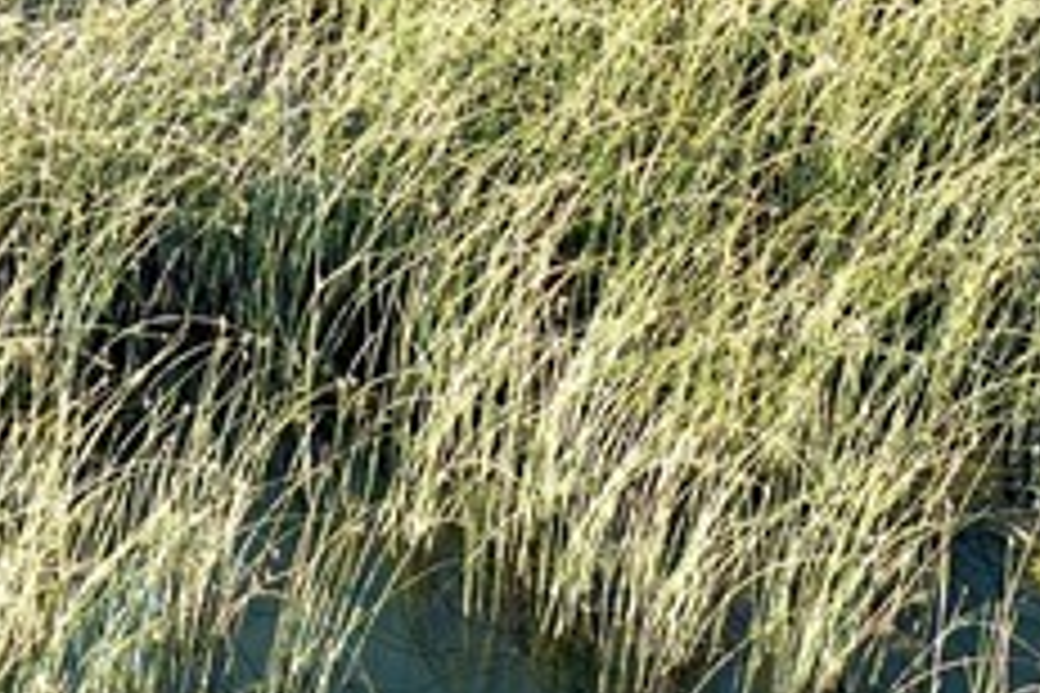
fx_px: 5951
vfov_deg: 6.3
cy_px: -1064
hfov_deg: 9.6
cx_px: -687
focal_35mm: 206
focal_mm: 14.45
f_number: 2.8
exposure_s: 1/240
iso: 160
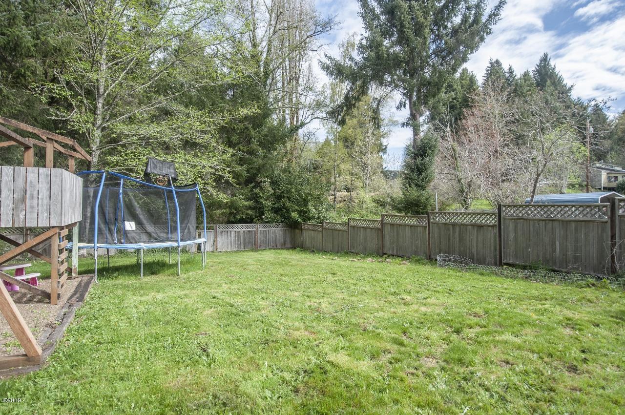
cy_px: 208
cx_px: 312
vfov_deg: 36.8
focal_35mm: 36
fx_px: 624
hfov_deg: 53.2
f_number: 8
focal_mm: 24
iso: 200
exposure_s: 1/350
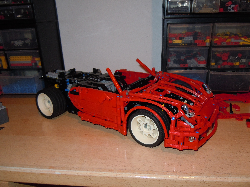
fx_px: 217
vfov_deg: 46.8
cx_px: 125
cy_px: 94
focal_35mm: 30
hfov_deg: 60.0
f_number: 3.5
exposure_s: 1/30
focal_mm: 5.4
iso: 200
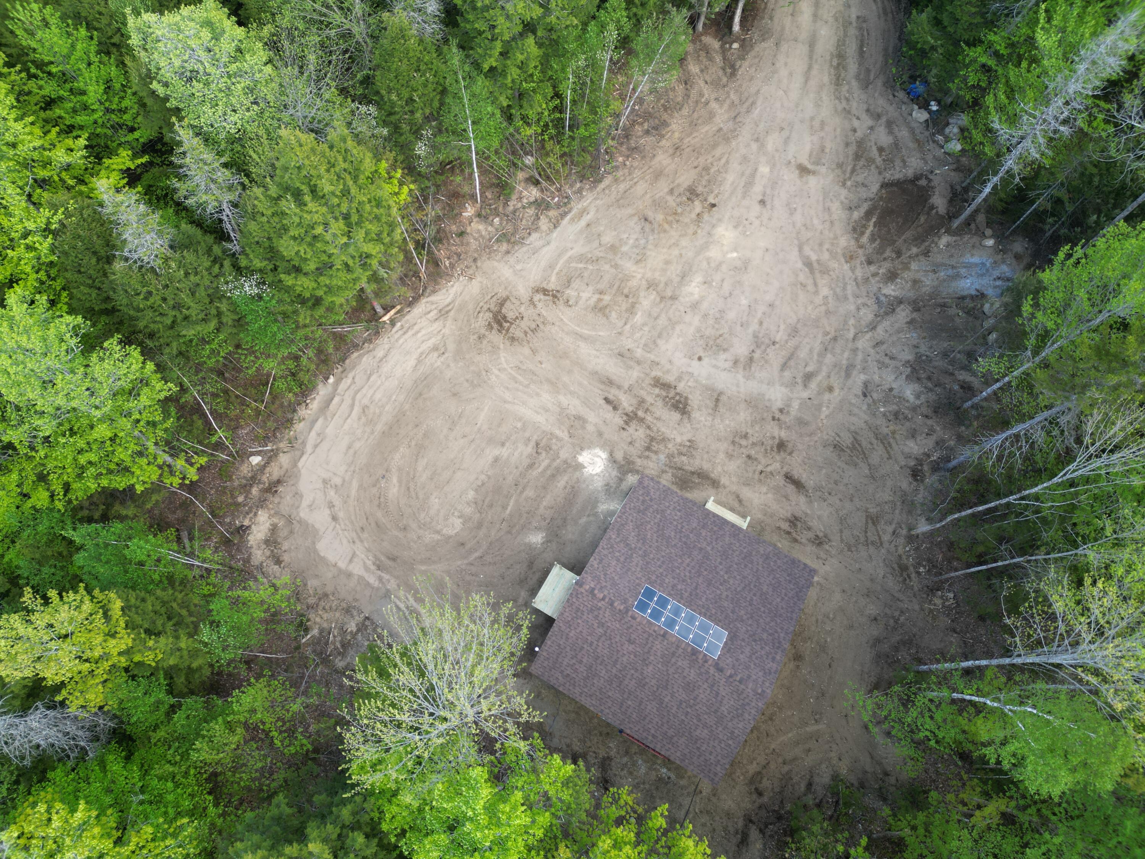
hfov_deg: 71.6
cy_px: 430
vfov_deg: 56.8
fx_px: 794
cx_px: 572
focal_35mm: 24
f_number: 1.7
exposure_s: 1/320
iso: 100
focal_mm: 6.72
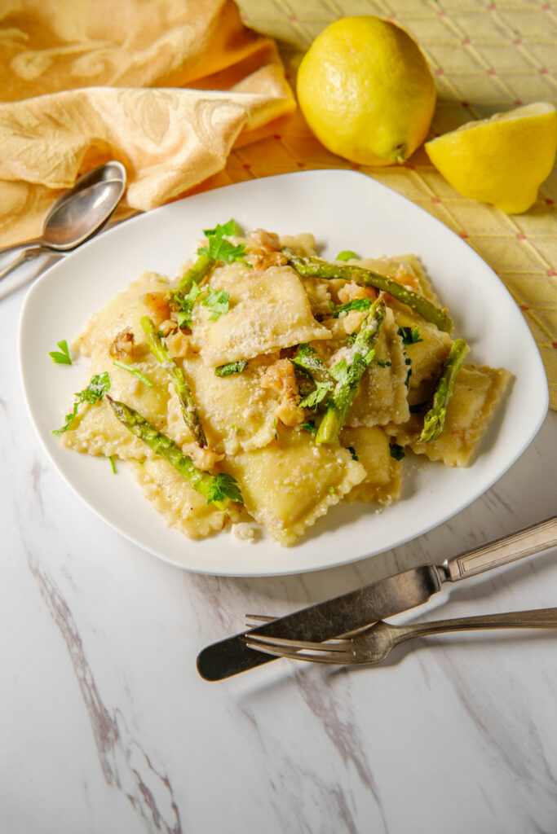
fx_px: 1230
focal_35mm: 53
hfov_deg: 25.5
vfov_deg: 37.5
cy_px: 417
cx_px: 278
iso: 320
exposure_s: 1/125
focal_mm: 35
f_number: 5.6
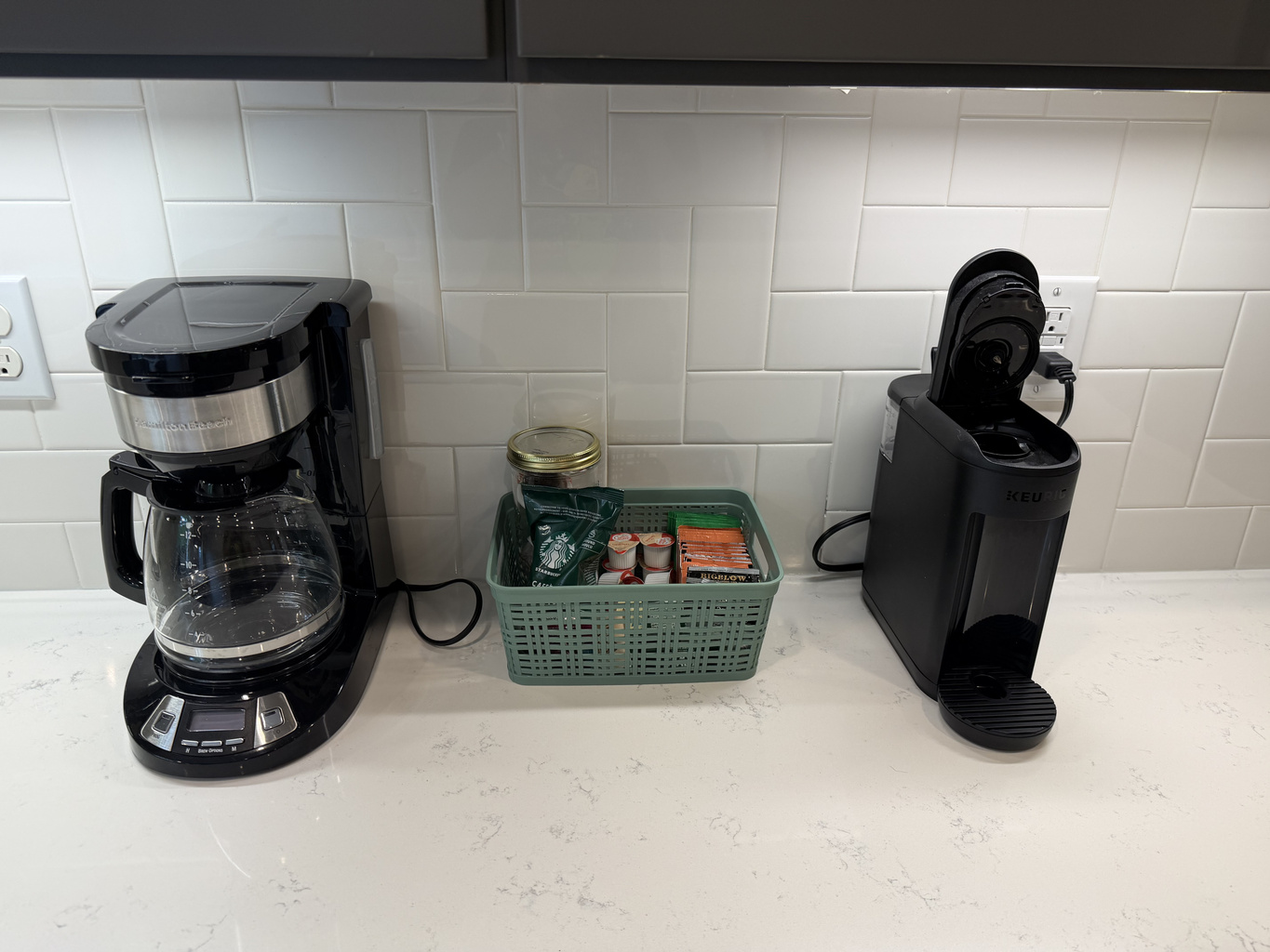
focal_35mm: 24
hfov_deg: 71.6
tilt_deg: -23.8
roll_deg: +0.1
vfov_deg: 56.8
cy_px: 476
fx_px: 881
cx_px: 635
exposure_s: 1/120
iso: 100
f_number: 1.78
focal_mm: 6.76
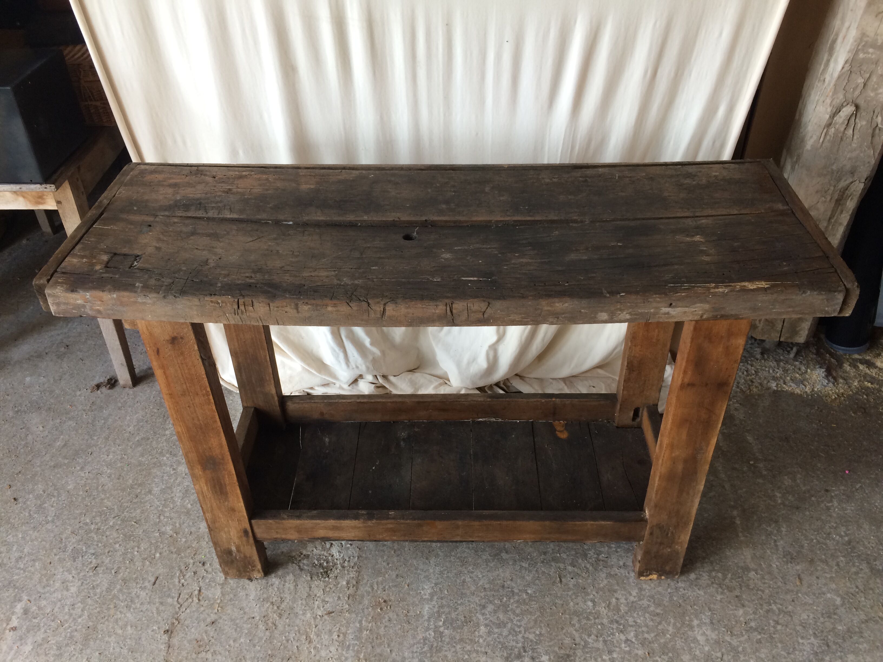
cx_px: 442
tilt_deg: -38.5
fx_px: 740
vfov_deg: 48.2
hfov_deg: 61.7
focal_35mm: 29
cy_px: 331
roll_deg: +0.0
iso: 32
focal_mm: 4.15
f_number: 2.2
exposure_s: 1/33
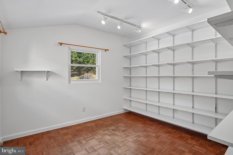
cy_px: 78
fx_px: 116
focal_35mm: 18
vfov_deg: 67.3
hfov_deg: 90.1
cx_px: 116
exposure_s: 1/4
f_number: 8
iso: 100
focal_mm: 18
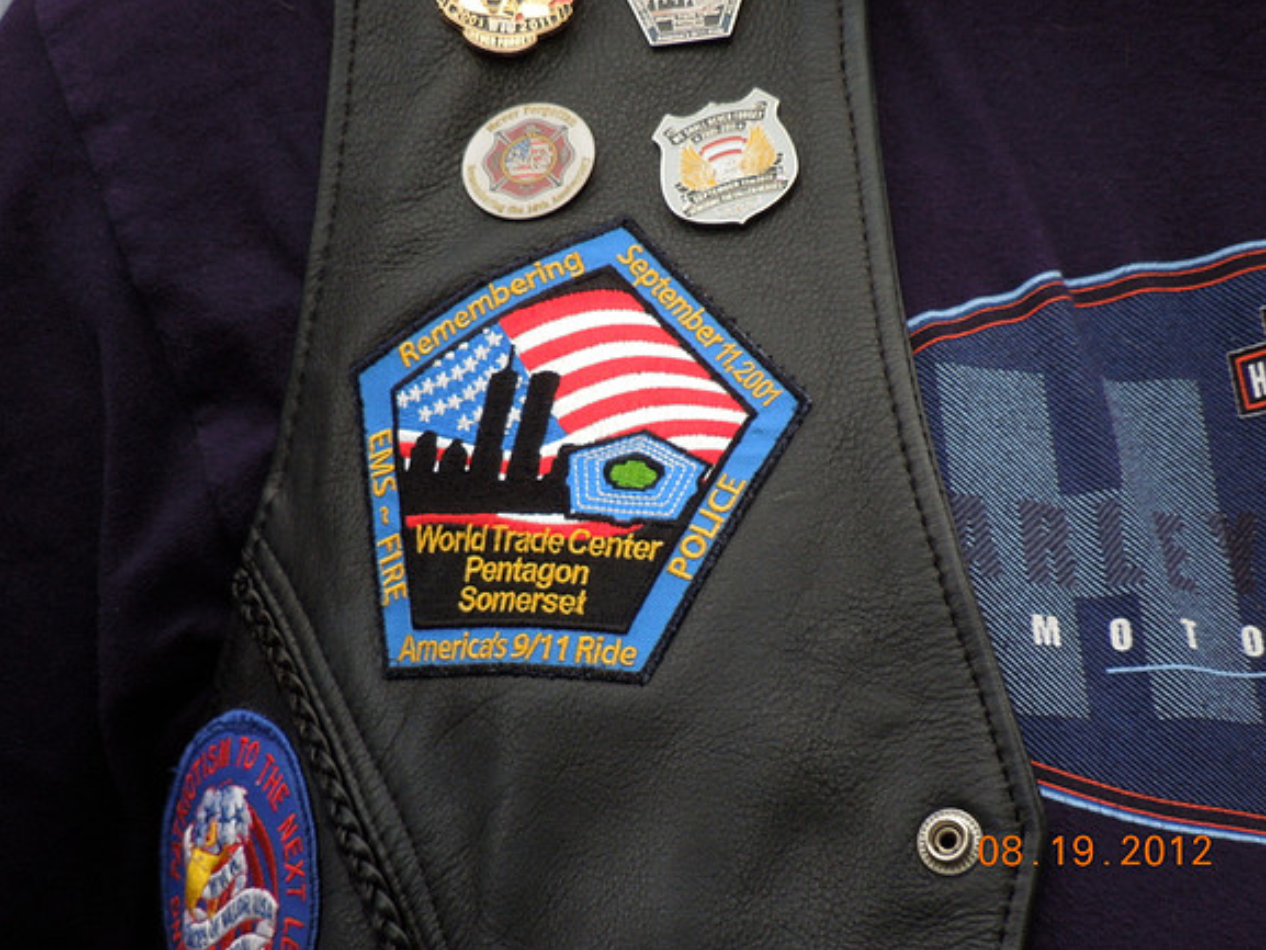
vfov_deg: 4.2
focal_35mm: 352
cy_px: 475
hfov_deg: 5.6
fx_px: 12876
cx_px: 632
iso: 320
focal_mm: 63
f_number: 5.9
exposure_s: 1/250
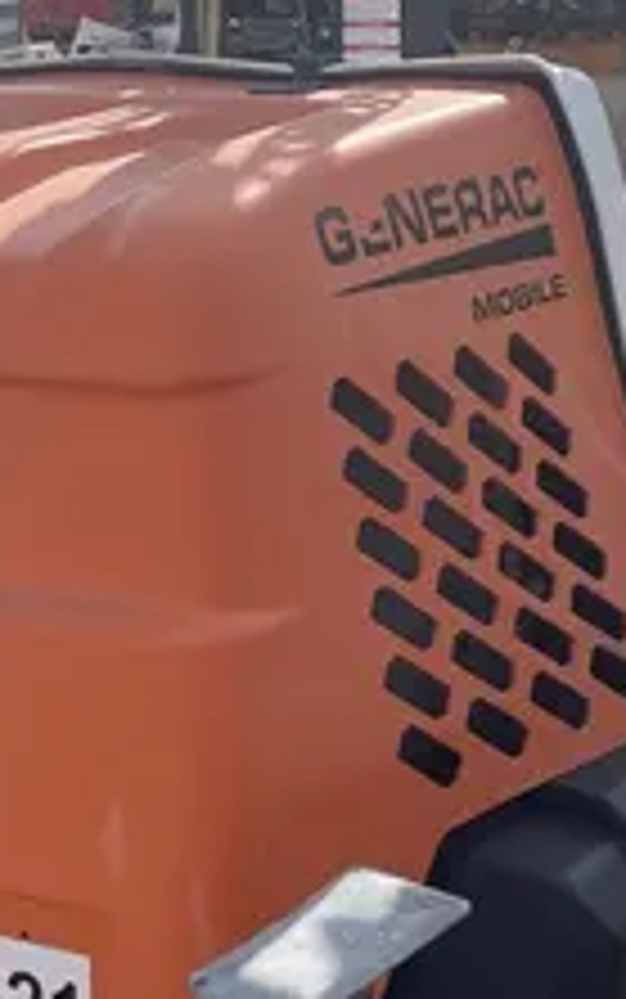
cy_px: 385
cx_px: 158
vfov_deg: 22.7
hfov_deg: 14.3
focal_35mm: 91
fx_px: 2481
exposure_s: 1/5051
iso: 32
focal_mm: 4.2
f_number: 1.6
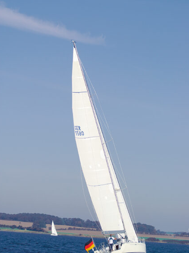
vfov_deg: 12.1
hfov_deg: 9.0
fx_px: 1194
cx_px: 94
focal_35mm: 164
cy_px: 140
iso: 100
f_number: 6.3
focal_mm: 100
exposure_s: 1/1250
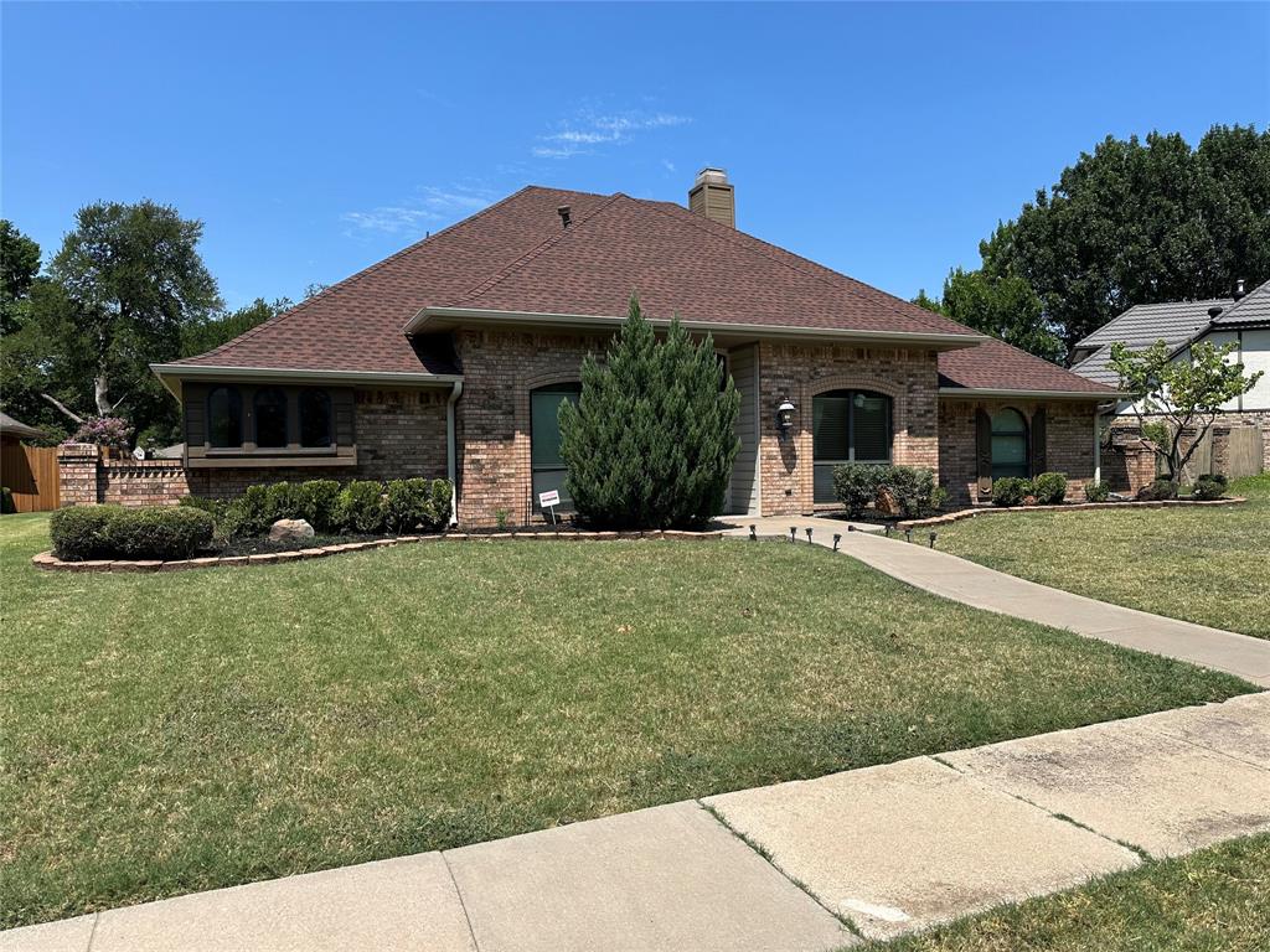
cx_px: 635
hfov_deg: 71.6
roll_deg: +0.0
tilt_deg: +0.1
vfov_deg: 56.8
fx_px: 881
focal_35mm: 24
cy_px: 476
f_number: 1.78
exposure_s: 1/4545
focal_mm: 6.86
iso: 80
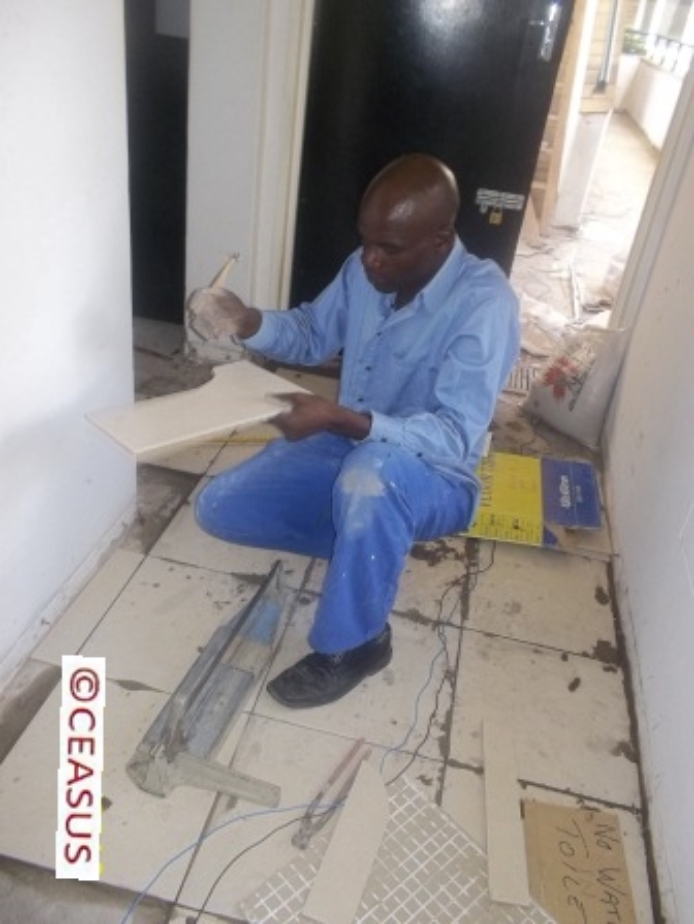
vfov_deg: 61.6
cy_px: 462
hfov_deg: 48.3
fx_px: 774
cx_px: 347
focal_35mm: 29
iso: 160
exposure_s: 1/40
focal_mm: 4.1
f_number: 3.3
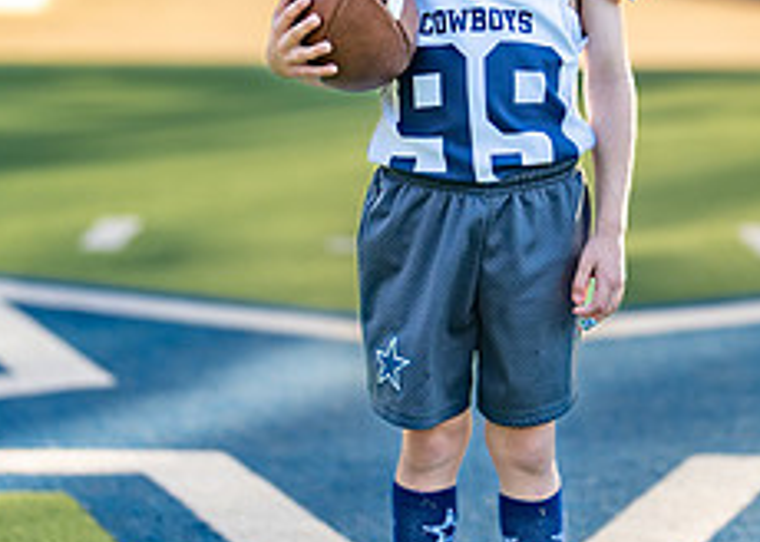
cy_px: 182
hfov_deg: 13.9
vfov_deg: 10.0
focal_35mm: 144
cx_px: 482
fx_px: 3106
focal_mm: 50
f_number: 1.2
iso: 100
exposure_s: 1/2500
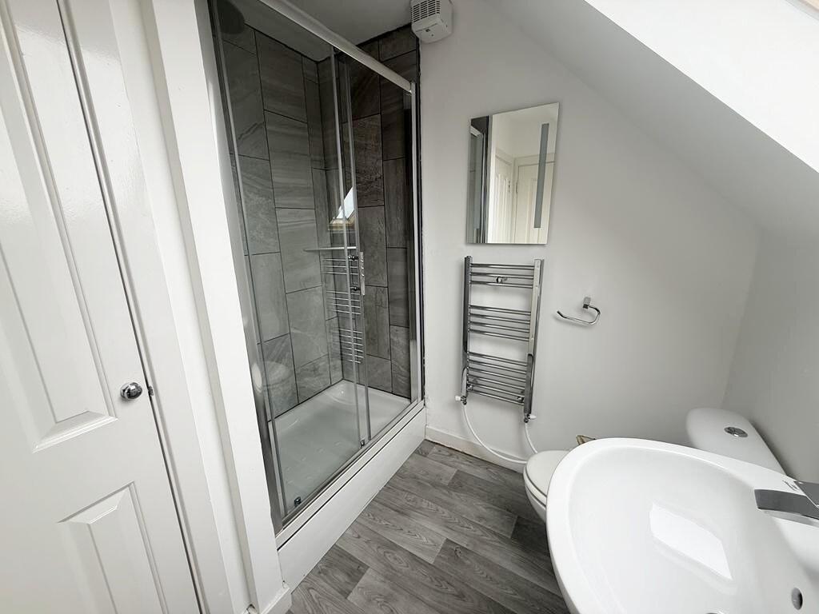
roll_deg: +1.1
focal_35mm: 14
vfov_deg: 85.7
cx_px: 410
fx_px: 331
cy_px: 307
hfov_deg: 102.1
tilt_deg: -13.8
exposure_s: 1/99
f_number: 2.2
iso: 80
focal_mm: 2.22
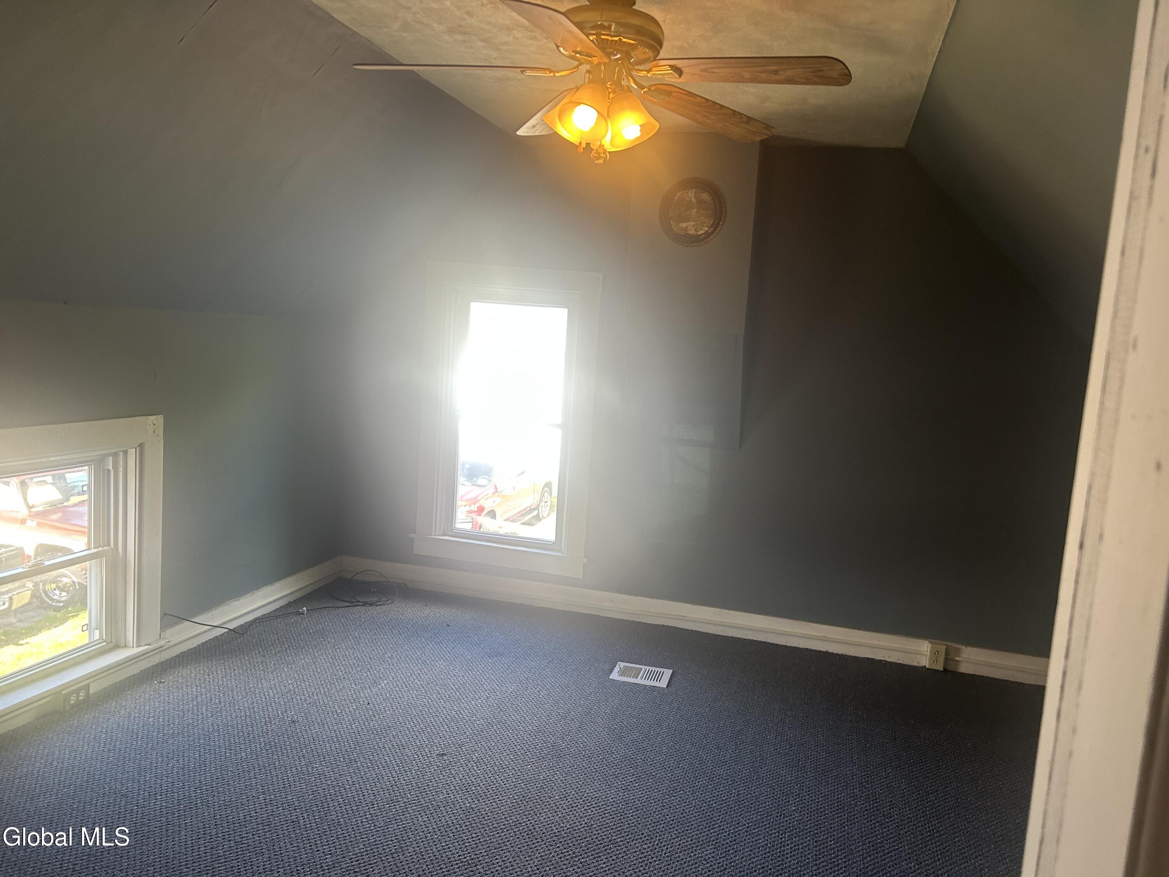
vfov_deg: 53.1
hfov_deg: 67.3
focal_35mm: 26
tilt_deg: -7.3
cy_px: 438
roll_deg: -3.6
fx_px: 878
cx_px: 584
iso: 80
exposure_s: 1/120
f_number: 1.5
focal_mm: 5.7
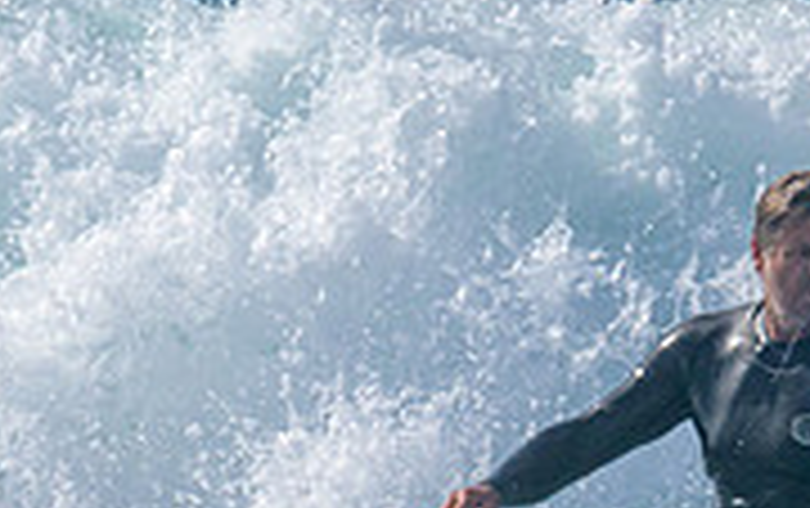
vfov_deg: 0.5
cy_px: 309
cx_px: 848
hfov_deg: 0.8
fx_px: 61423
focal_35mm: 2779
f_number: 11
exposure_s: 1/2000
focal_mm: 630
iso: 500
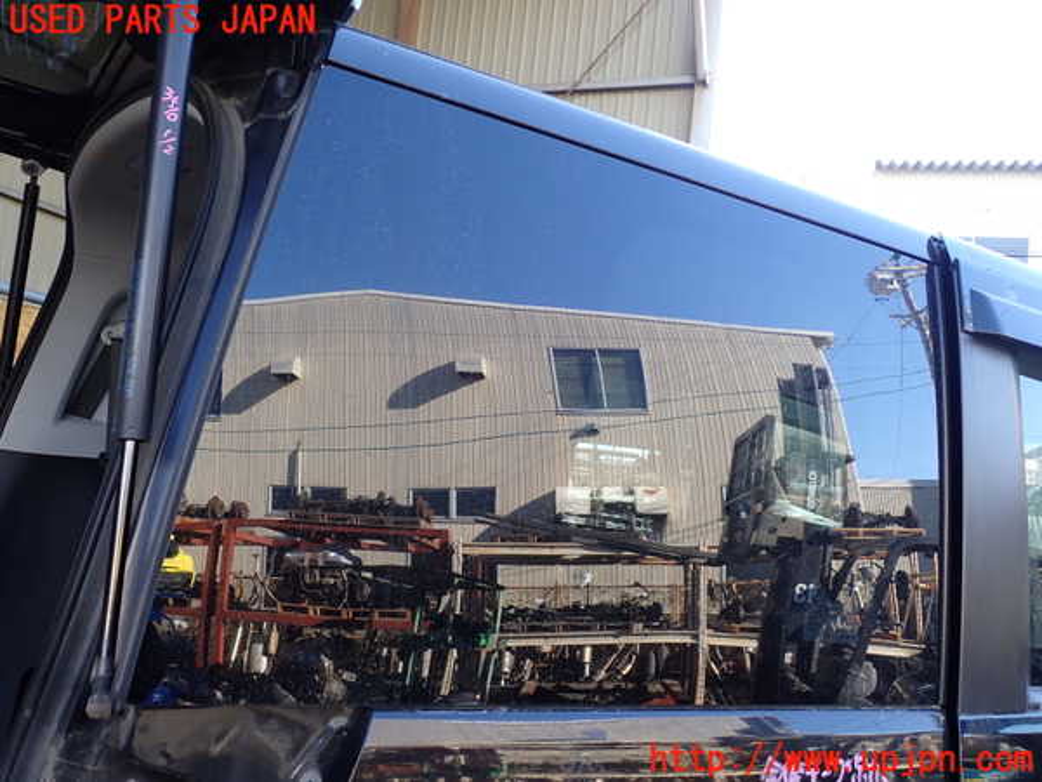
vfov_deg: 46.8
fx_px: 903
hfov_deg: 60.0
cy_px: 391
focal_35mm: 30
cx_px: 521
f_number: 3.2
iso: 100
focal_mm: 5.4
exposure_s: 1/100
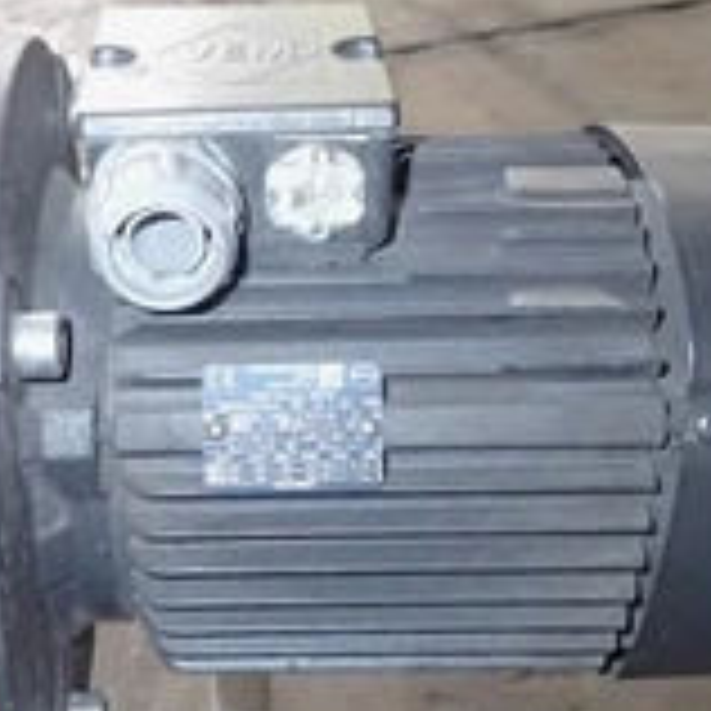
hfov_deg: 30.5
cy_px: 441
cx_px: 274
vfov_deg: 30.4
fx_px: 1301
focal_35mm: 56
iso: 800
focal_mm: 4.5
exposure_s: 1/20
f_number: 2
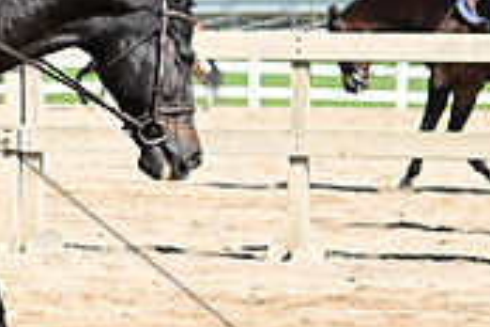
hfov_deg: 7.2
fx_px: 3865
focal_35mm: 284
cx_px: -203
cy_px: -24
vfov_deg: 4.8
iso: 125
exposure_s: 1/778
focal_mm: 85
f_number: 4.5
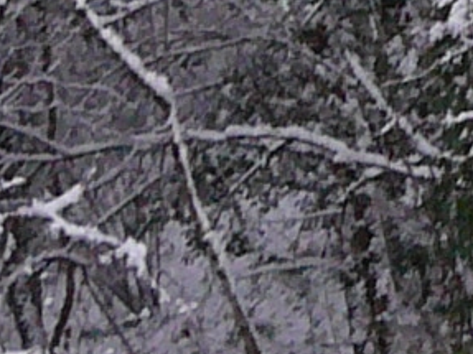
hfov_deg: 7.5
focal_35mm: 250
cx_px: 1091
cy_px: -675
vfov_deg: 5.6
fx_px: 3415
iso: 200
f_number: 2.8
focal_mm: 5.2
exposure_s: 1/30
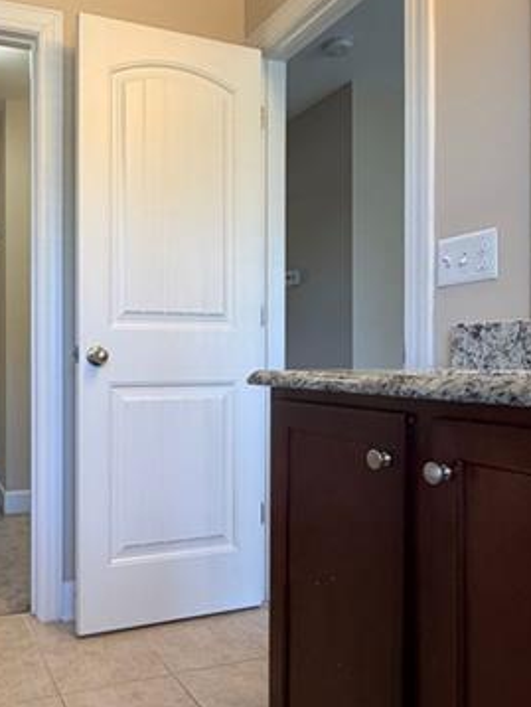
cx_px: 101
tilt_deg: +0.9
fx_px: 613
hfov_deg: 44.4
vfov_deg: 59.9
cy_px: 363
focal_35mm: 30
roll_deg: +0.9
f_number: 2.2
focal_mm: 2.22
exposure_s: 1/120
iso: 250
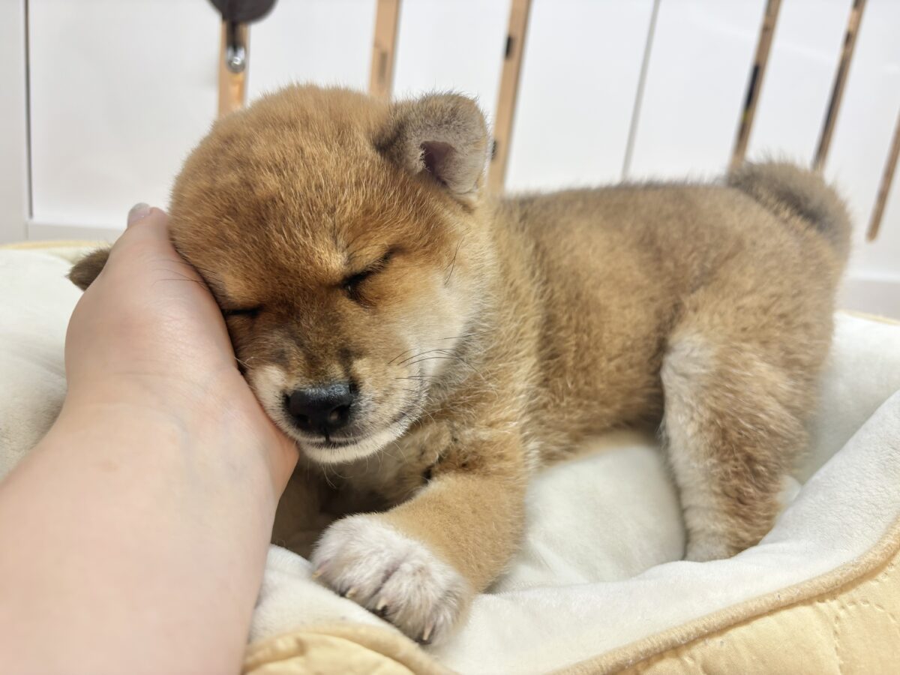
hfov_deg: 67.3
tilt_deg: -16.0
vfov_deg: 53.1
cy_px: 338
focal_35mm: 26
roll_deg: -8.5
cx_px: 450
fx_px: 676
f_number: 1.6
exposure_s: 1/100
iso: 80
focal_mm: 5.96
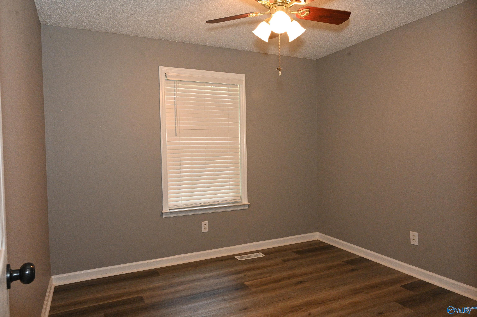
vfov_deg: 53.1
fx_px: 318
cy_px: 158
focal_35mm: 24
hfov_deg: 73.8
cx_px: 238
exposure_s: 1/200
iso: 6400
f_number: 9
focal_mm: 24
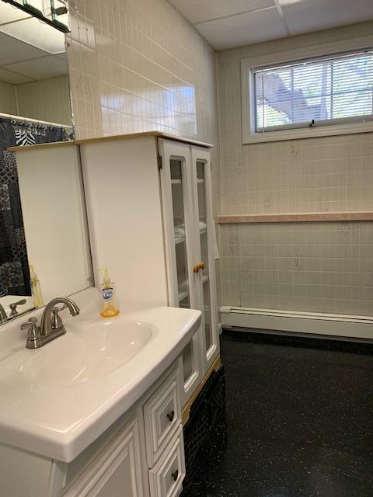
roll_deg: +3.5
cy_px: 248
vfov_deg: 67.3
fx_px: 374
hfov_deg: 53.1
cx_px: 186
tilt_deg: -8.4
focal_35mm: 26
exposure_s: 1/60
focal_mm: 4.25
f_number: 1.8
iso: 160
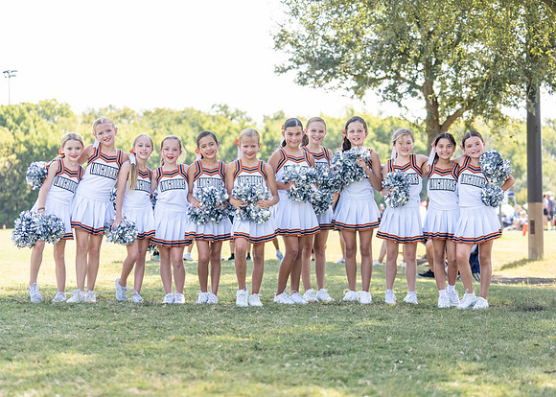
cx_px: 286
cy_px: 203
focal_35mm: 77
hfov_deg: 25.8
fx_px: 1216
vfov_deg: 18.5
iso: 250
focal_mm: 70
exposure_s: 1/640
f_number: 2.8
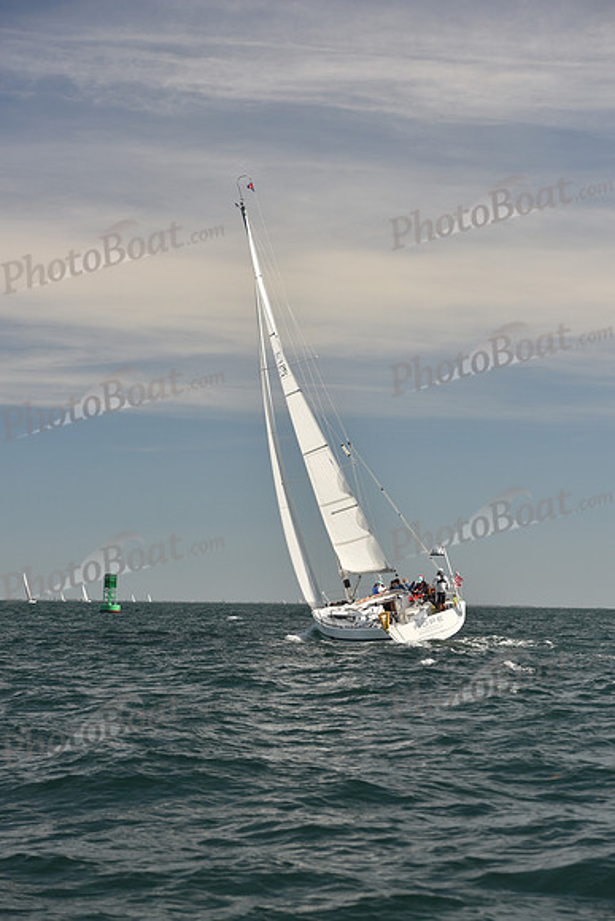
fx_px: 2202
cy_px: 460
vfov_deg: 23.6
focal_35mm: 86
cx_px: 308
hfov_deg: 15.9
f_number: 5.6
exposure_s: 1/640
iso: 250
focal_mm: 86
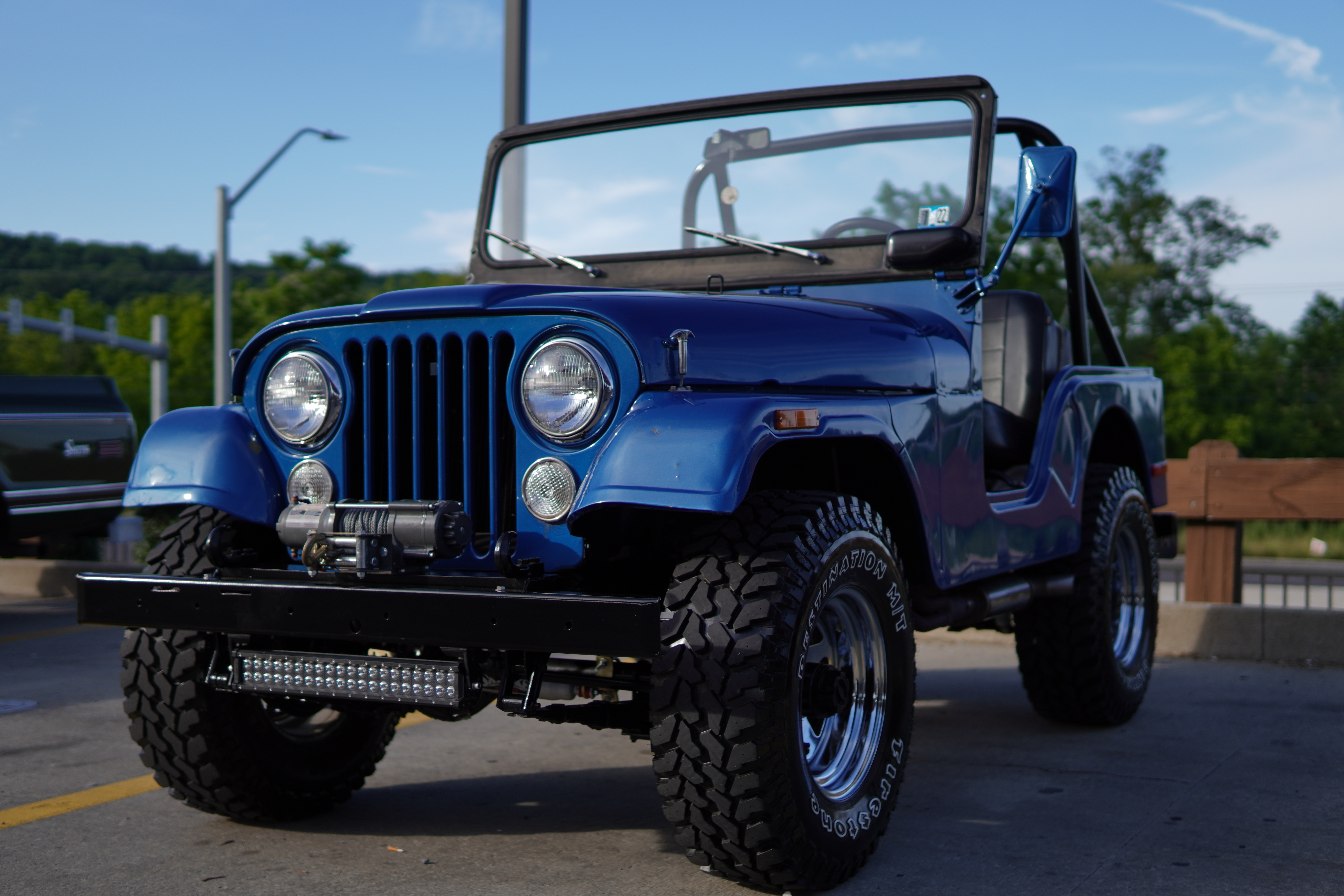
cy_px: 448
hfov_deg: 43.6
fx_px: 1680
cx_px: 672
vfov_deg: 29.9
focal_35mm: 45
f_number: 1.4
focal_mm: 30
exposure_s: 1/2500
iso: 50
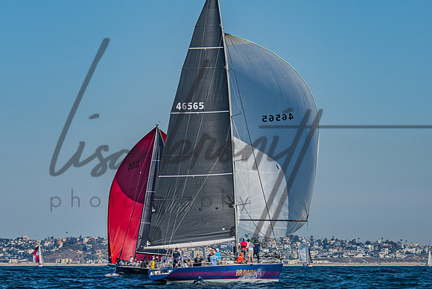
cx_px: 147
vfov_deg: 5.5
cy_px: 47
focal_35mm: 248
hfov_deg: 8.3
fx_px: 2976
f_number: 5
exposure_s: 1/2500
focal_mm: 135
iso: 100
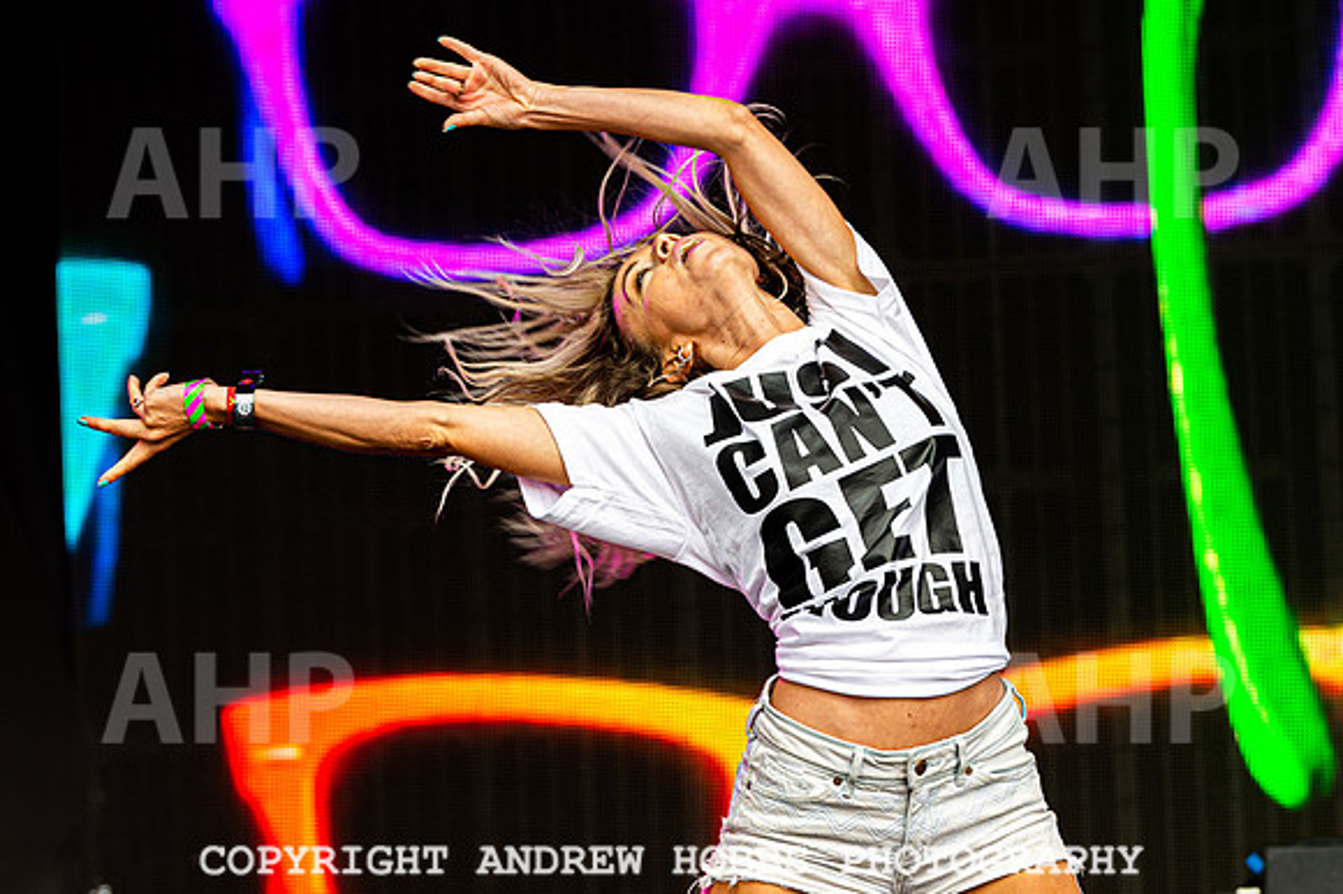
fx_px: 5967
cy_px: 364
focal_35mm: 160
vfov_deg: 8.6
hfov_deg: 12.8
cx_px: 796
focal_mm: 135
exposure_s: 1/400
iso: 360
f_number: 5.6
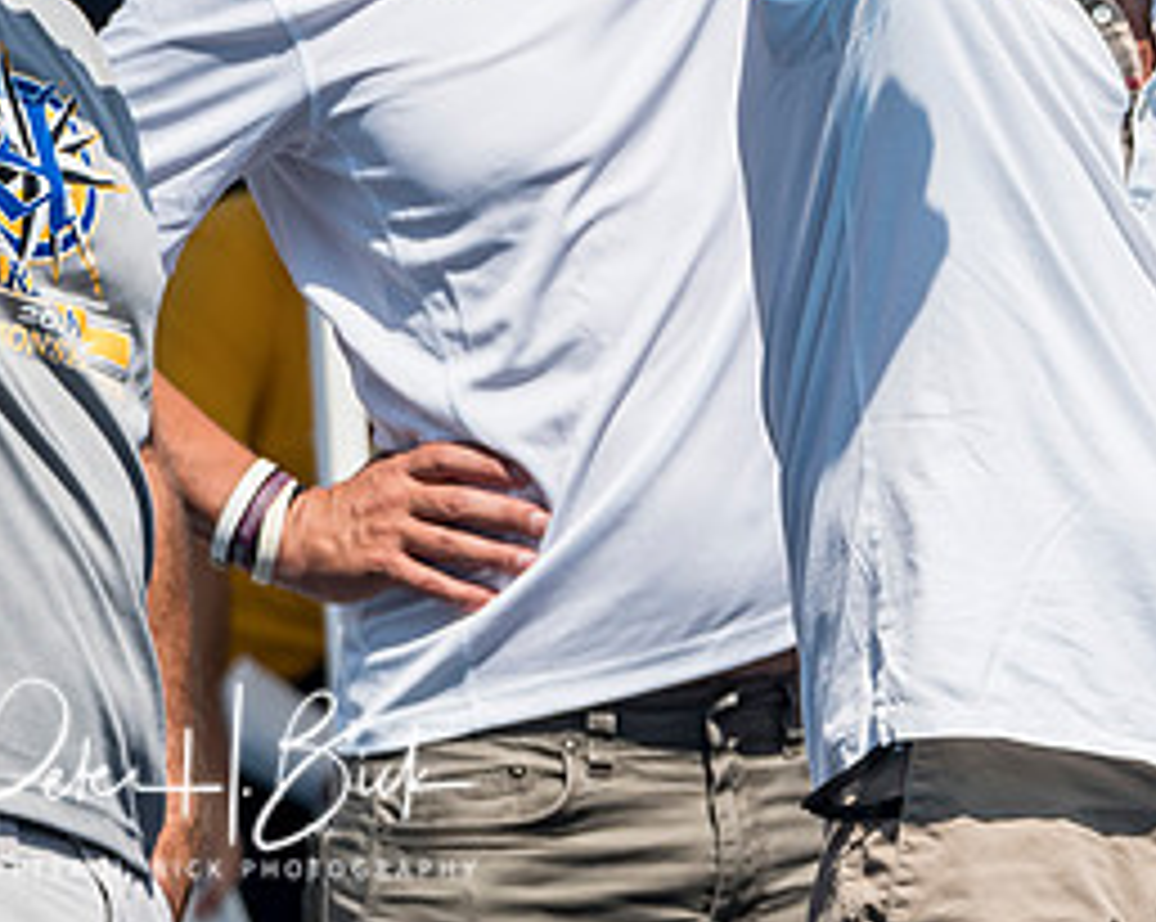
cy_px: 47
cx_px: 1138
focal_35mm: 662
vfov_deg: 2.3
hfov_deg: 2.9
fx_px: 22623
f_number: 5.6
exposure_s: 1/1600
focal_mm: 150
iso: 250
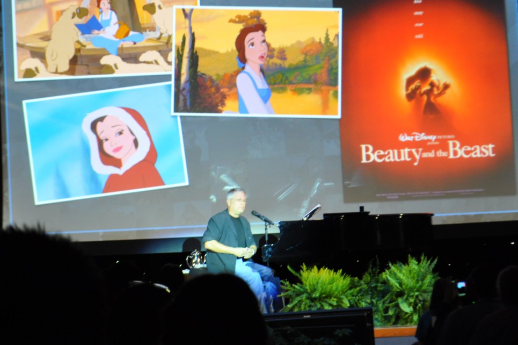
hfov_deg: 23.8
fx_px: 1230
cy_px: 178
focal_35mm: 86
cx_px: 260
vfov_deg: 16.0
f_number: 5.6
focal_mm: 55
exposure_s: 1/30
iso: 1000
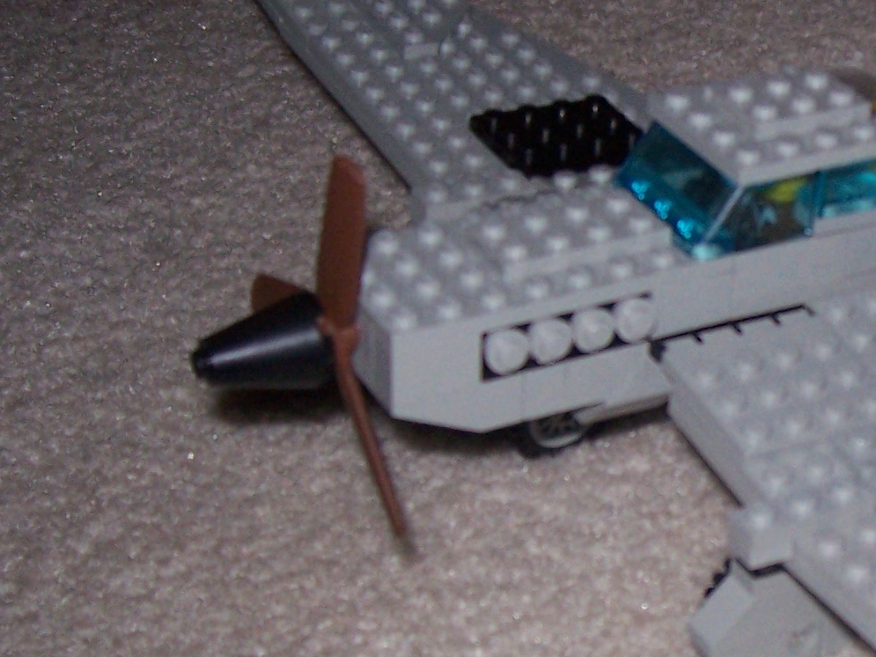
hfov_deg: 21.5
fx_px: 2227
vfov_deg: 16.8
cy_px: 416
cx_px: 855
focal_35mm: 88
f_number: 2.7
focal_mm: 5.6
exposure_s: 1/60
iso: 125
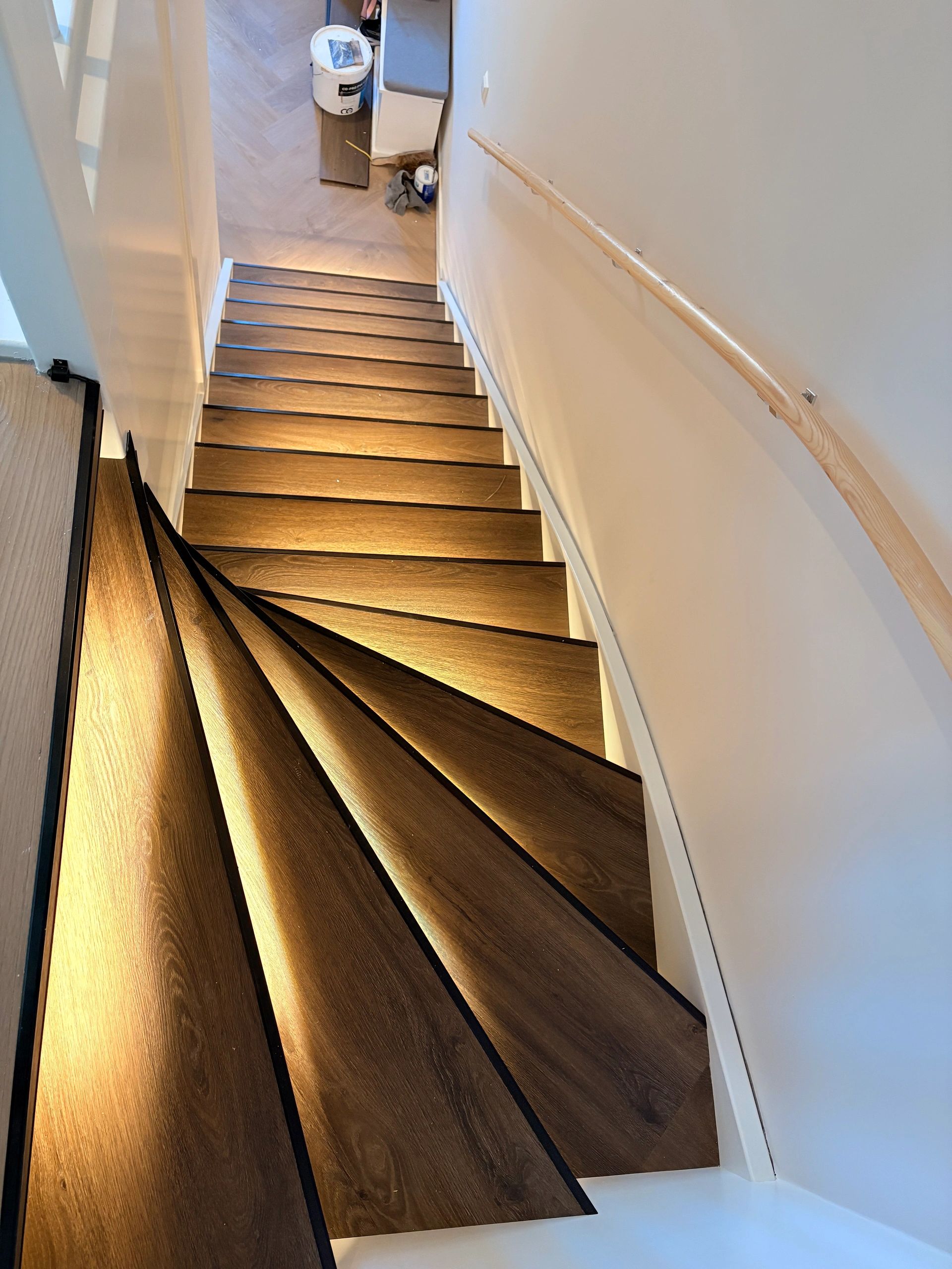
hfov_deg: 53.1
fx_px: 953
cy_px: 634
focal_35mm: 26
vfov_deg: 67.3
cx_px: 476
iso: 200
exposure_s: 1/60
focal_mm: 5.96
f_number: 1.6
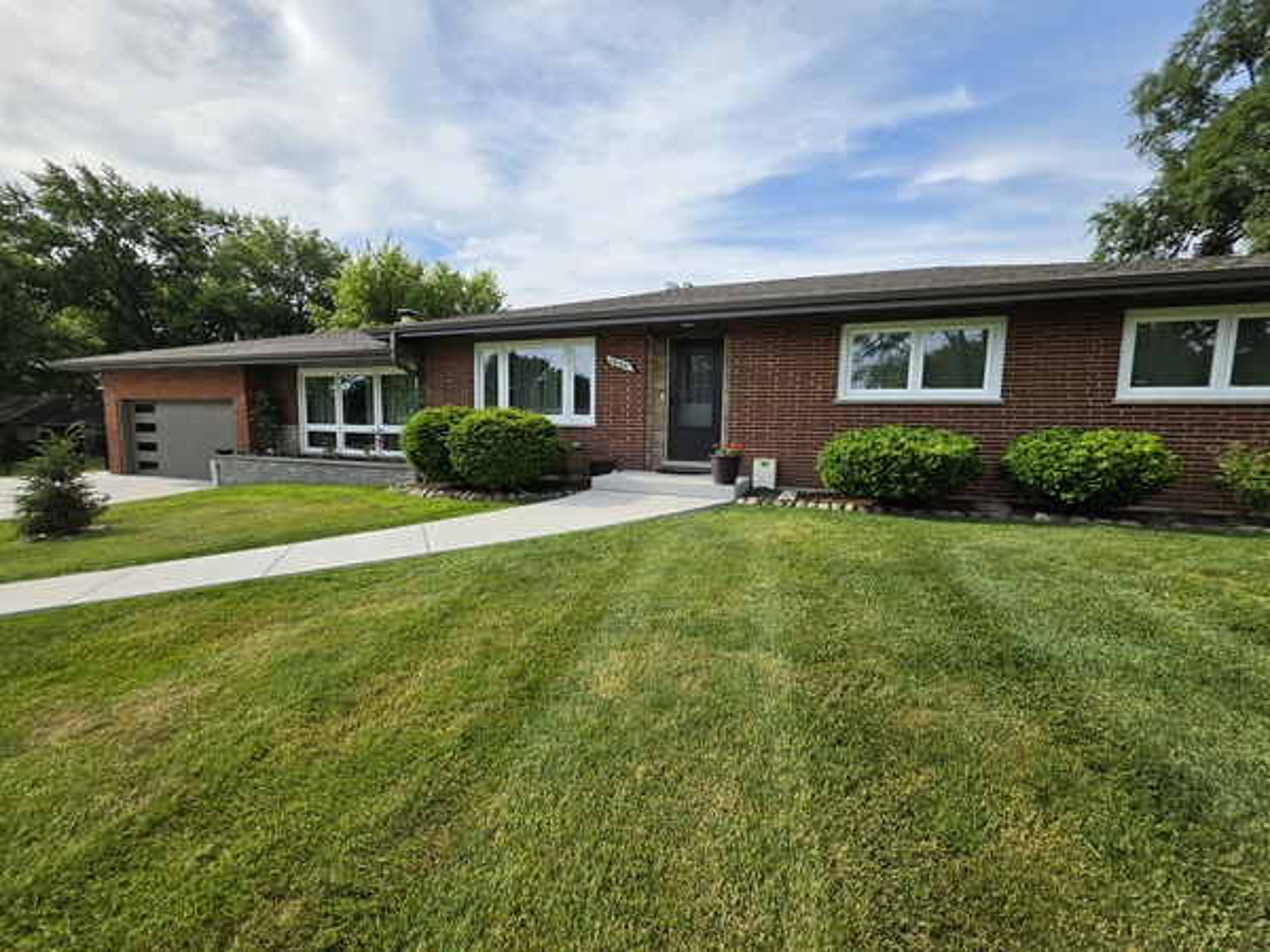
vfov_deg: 89.9
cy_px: 476
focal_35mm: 13
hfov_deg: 106.2
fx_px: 477
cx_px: 635
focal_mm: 2.2
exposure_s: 1/1904
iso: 32
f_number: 1.9
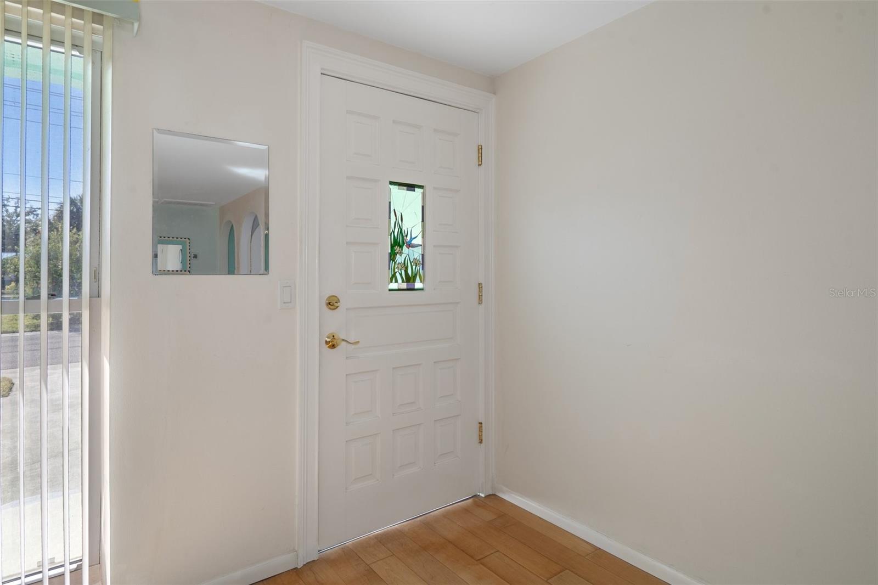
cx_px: 439
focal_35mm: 19
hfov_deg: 86.9
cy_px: 292
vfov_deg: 64.5
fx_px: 463
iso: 320
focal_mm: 19
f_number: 8
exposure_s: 1/8
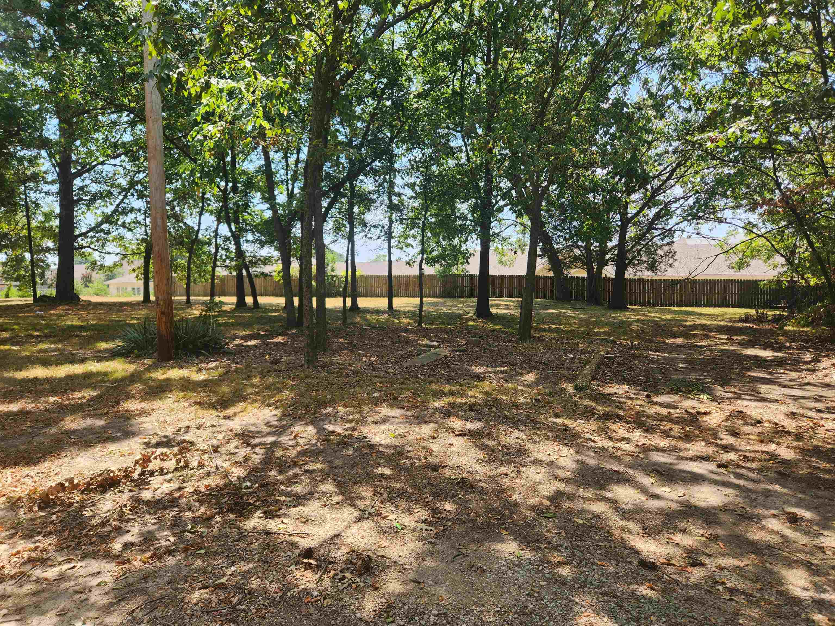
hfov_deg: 73.9
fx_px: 555
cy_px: 313
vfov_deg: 58.9
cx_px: 418
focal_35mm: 23
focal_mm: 5.4
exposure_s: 1/377
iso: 20
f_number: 1.8
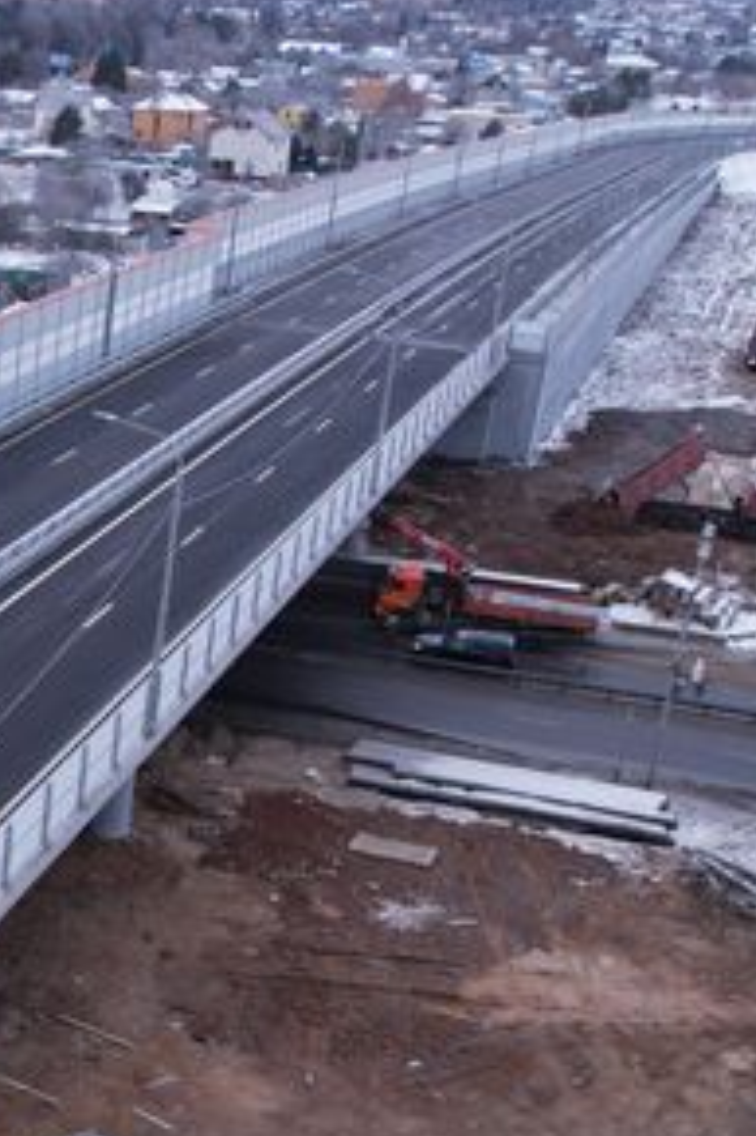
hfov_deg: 22.0
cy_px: 693
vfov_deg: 37.4
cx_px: -315
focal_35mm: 53
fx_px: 1671
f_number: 2.8
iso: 150
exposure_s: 1/100
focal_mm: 8.38
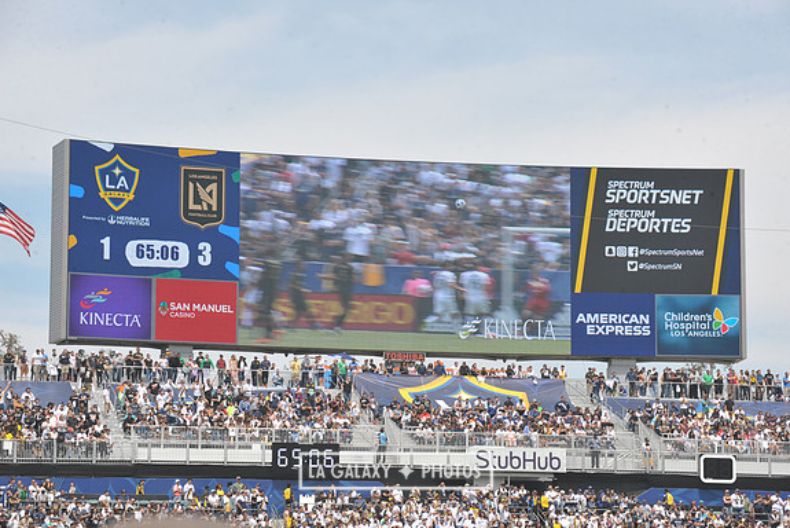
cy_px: 264
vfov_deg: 10.5
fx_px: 2876
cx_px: 396
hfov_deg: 15.6
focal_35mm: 131
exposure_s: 1/500
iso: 320
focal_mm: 130
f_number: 11
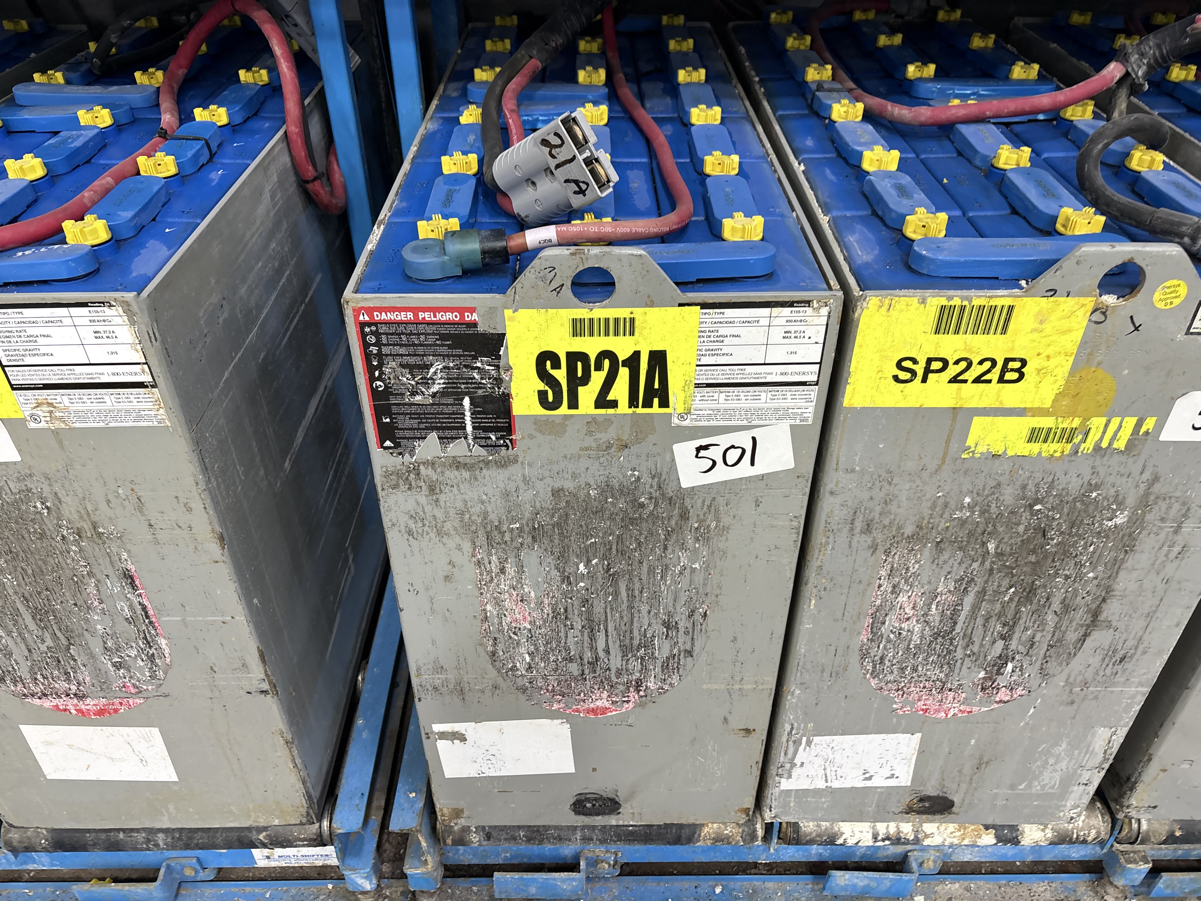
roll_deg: +1.9
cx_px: 600
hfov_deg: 67.3
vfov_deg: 53.1
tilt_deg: -37.9
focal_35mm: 26
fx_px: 902
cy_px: 450
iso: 160
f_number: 1.6
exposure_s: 1/60
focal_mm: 5.96
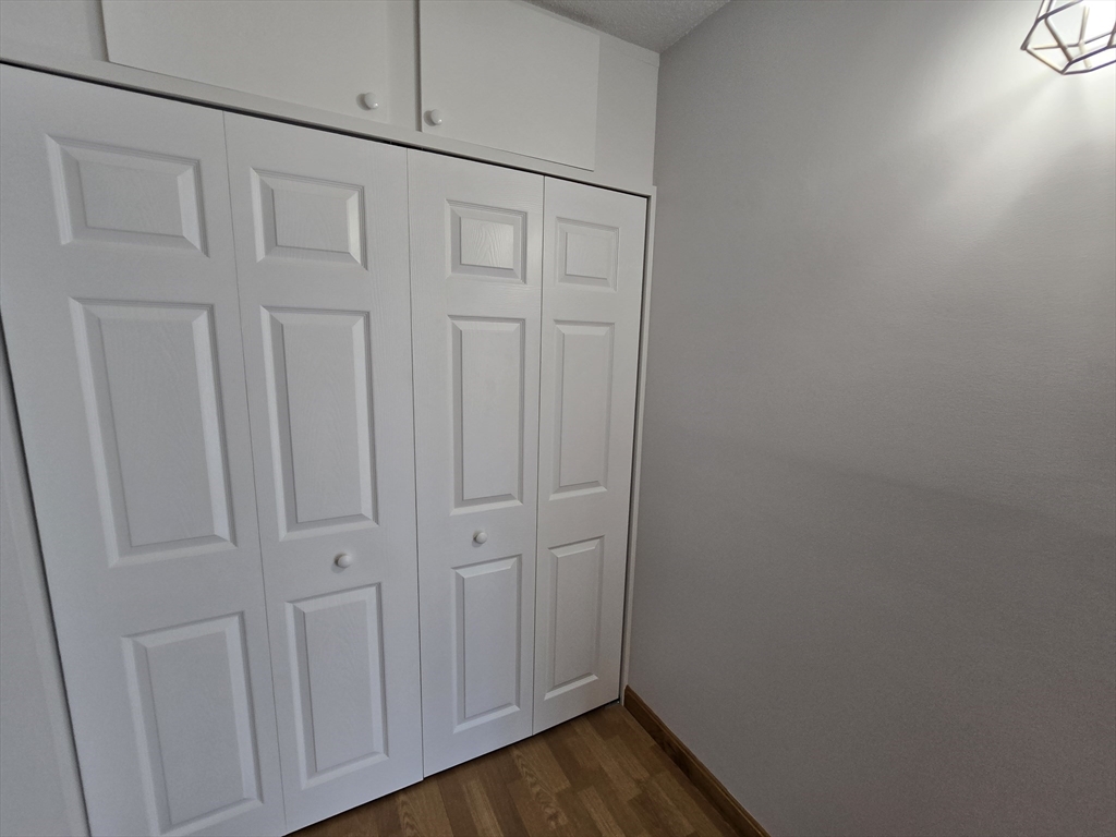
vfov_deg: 89.9
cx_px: 558
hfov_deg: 106.2
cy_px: 418
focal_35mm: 13
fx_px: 419
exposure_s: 1/60
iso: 80
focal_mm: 2.2
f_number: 2.2
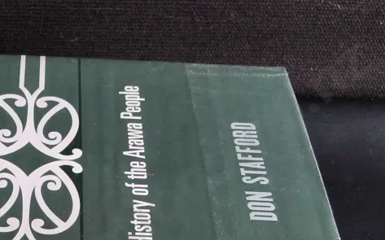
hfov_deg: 31.3
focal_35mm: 62
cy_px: 306
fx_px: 650
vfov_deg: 19.4
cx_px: 31
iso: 100
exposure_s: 1/100
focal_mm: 2.87
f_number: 2
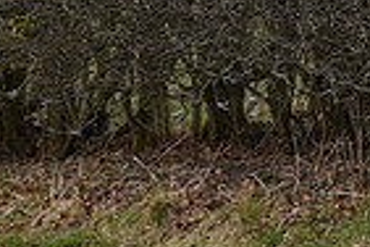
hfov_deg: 4.9
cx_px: 727
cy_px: -121
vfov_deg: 3.3
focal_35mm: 412
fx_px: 4234
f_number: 5.6
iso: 720
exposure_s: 1/1250
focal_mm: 100
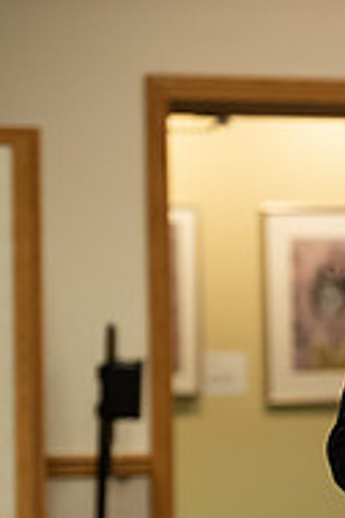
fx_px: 5117
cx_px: 657
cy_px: 514
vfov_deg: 5.8
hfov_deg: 3.8
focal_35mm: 356
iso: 1600
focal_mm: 116
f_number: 3.2
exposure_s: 1/200
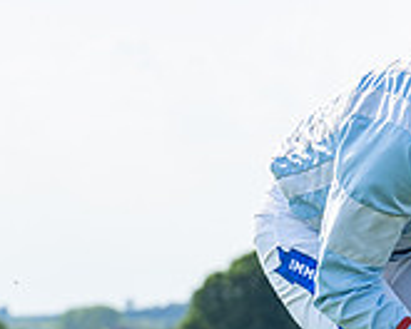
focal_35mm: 383
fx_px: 4659
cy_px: 399
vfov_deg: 4.0
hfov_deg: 5.0
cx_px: 523
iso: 200
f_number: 5
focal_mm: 84
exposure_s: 1/1000
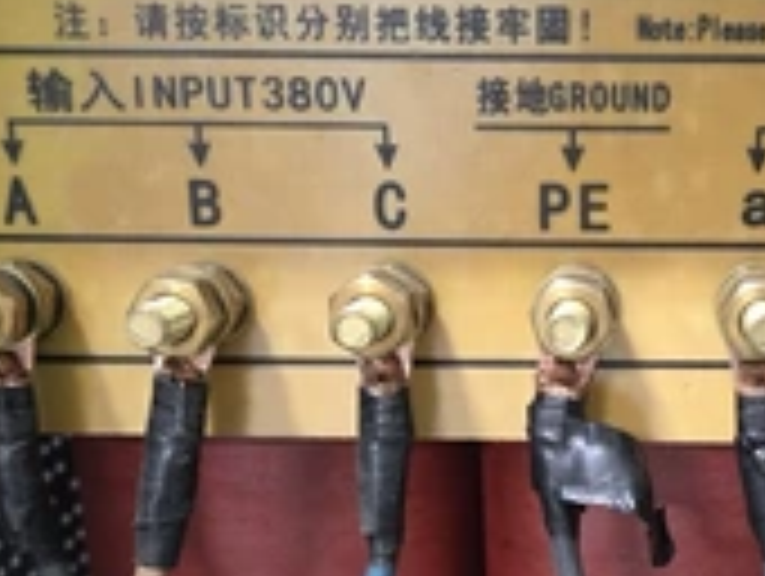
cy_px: 396
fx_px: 1195
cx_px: 648
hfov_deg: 34.1
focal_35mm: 54
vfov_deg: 26.9
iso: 800
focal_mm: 5.4
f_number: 1.8
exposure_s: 1/60
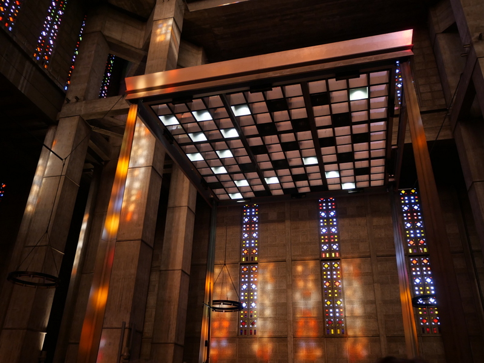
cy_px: 182
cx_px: 242
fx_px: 419
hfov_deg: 60.0
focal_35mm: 30
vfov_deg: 46.8
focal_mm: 15
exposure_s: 1/60
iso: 640
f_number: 3.8
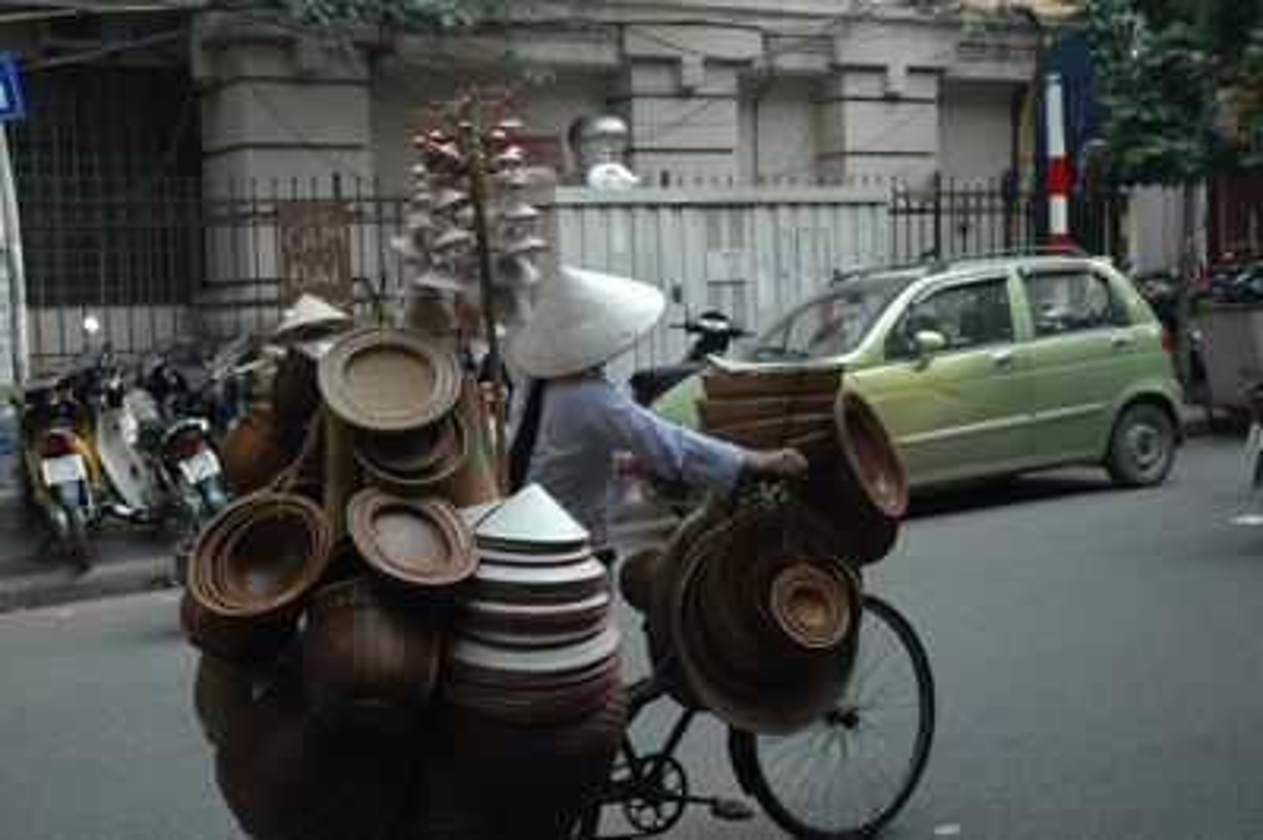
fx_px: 1840
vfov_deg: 25.7
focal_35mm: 52
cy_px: 420
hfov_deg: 37.9
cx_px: 632
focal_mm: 35
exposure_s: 1/80
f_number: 4.2
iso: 400
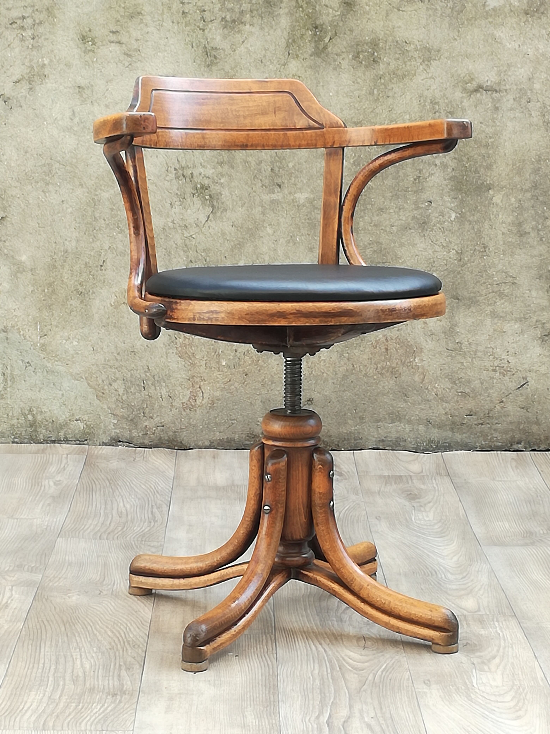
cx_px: 275
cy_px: 367
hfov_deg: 51.4
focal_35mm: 27
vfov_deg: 65.3
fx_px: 572
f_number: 2
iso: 50
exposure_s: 1/181
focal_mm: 3.79
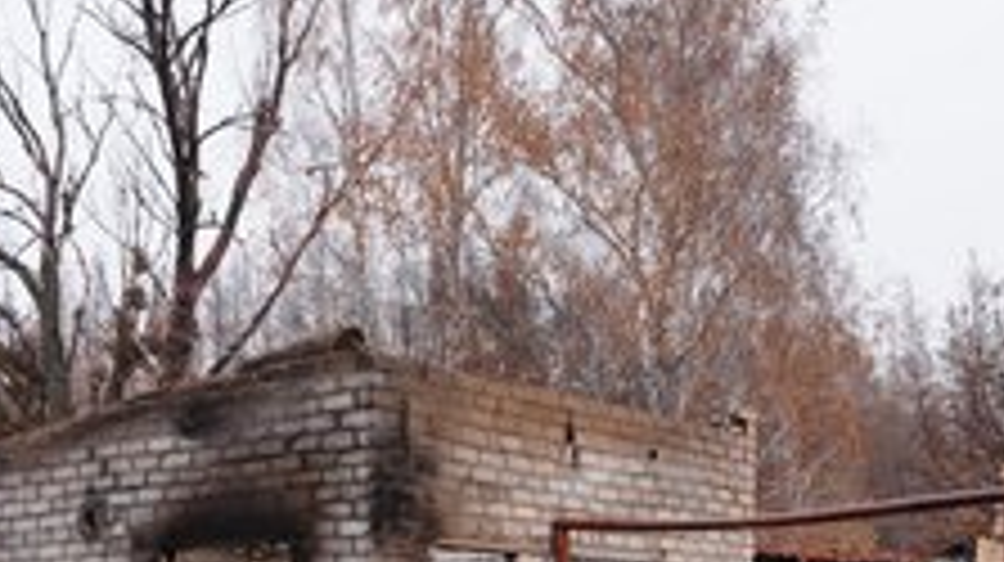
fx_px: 1702
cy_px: 560
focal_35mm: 64
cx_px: 621
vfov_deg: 18.3
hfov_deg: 32.7
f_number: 4.5
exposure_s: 1/60
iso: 80
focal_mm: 34
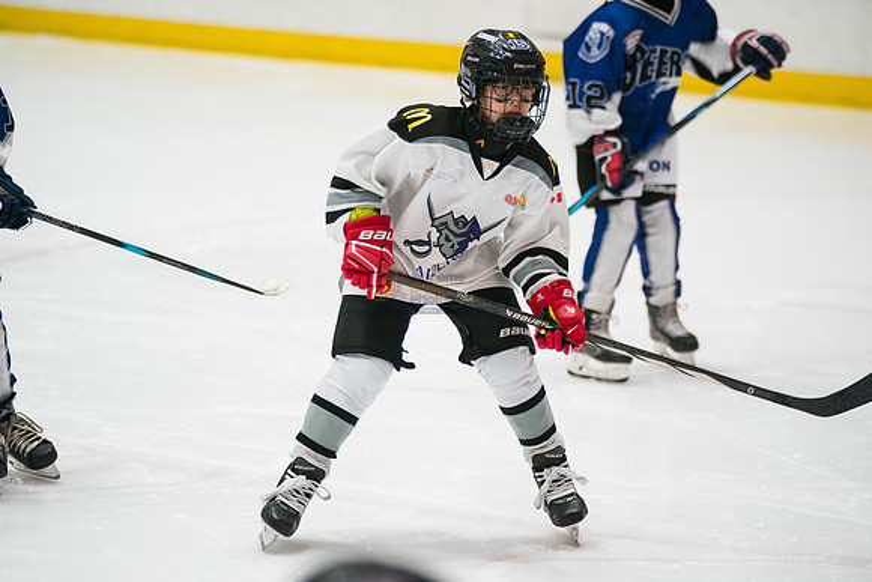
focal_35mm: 197
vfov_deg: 7.0
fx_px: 4773
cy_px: 291
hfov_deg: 10.4
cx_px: 436
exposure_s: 1/800
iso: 3200
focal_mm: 197
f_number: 3.2
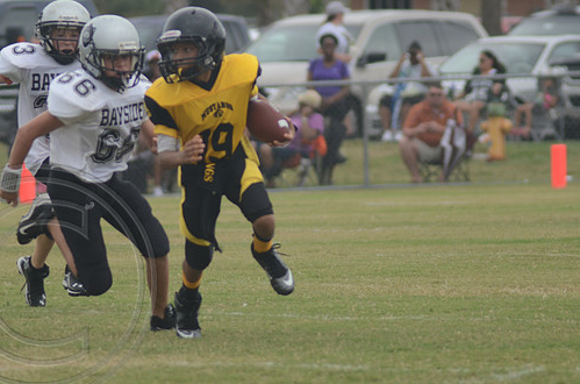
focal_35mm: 558
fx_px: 8967
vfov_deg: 2.5
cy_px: 168
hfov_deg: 3.7
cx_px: 248
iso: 400
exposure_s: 1/800
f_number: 5.6
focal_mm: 320
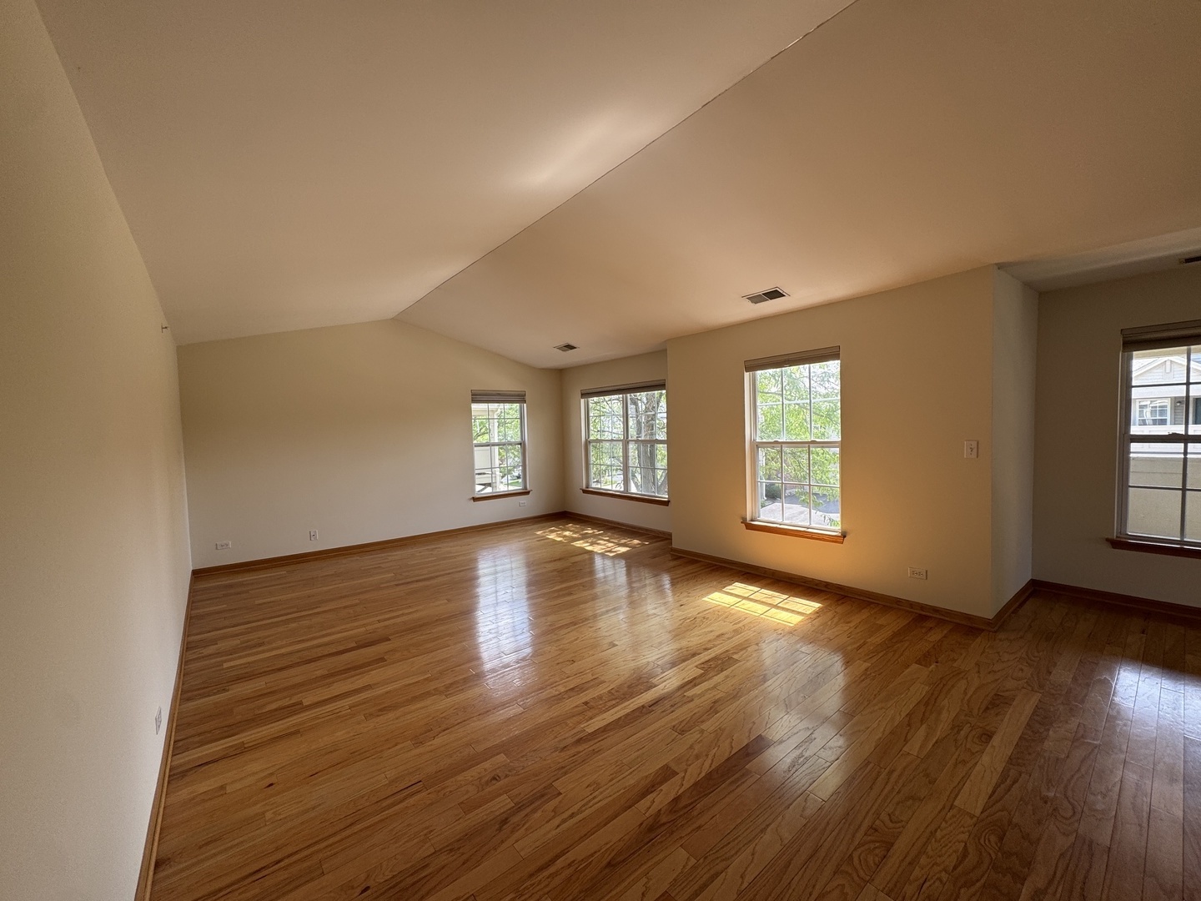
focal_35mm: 14
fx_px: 486
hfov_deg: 102.1
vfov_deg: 85.7
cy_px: 450
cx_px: 600
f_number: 2.2
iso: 40
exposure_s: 1/99
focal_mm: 2.22
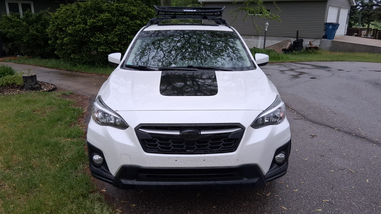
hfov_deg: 66.1
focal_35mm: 29
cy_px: 123
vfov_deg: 40.1
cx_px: 194
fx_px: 293
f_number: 1.8
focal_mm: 3.98
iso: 200
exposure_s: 1/120
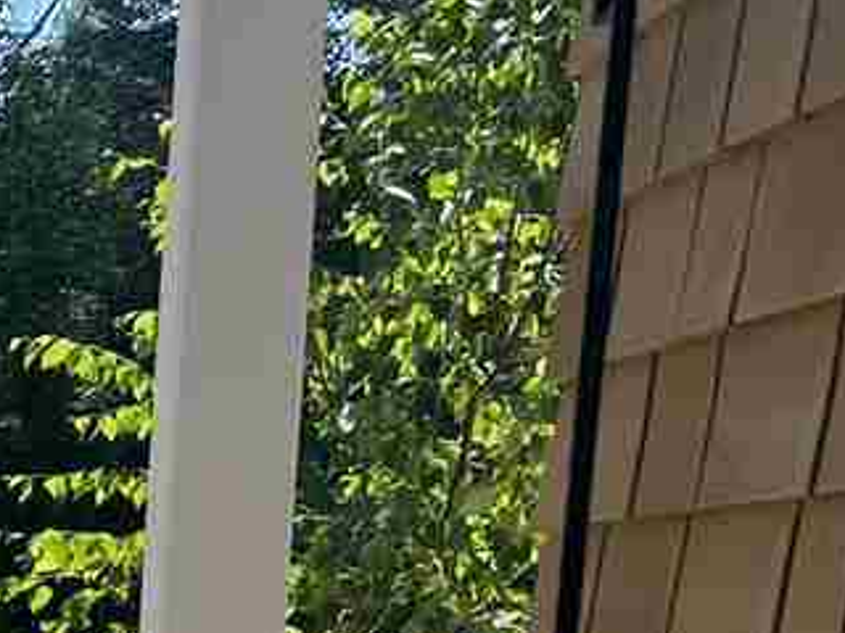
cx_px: -813
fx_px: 2539
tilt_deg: -6.7
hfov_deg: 15.4
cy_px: 926
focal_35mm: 104
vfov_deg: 13.5
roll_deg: -0.2
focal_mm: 5.7
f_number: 1.5
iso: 50
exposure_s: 1/1751
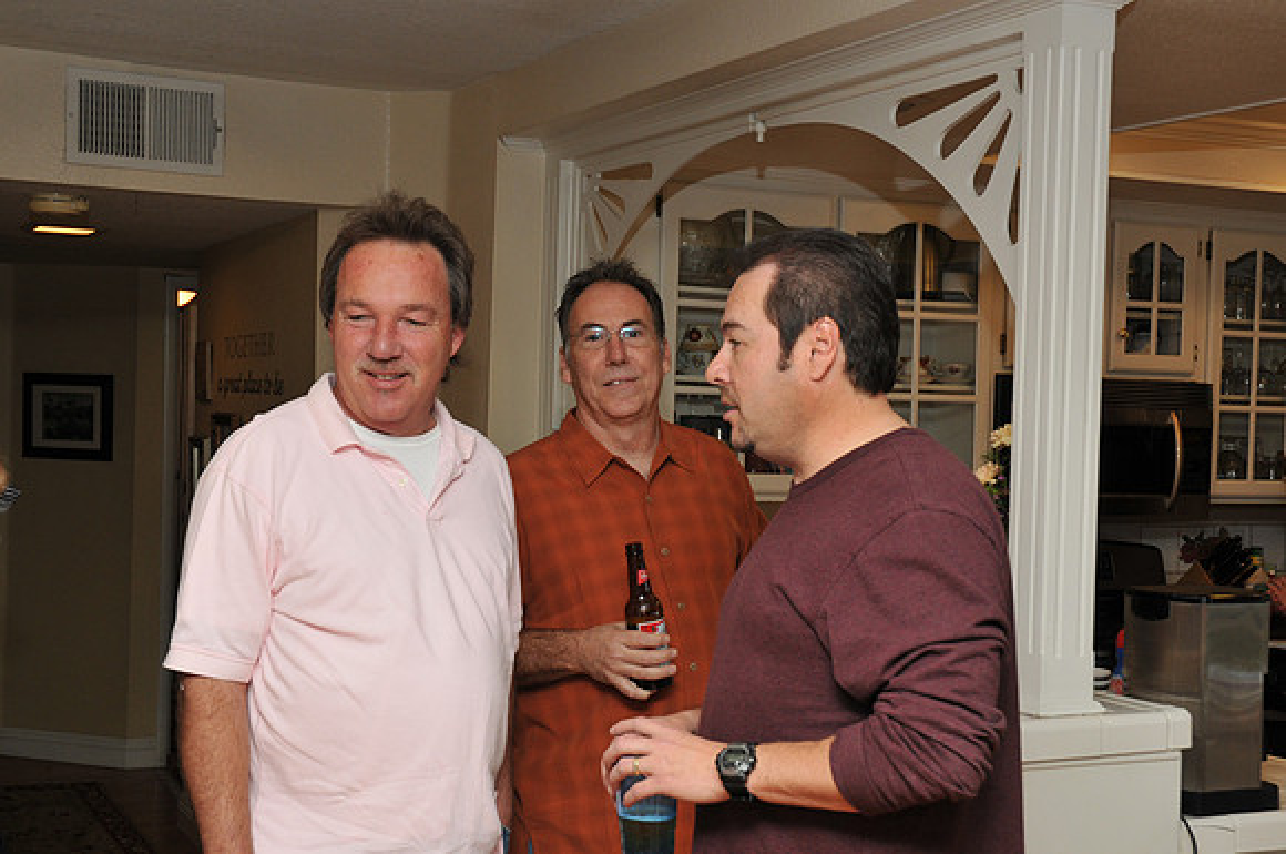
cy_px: 427
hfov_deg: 37.9
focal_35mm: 52
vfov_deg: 25.7
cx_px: 643
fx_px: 1873
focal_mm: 35
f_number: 7.1
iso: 400
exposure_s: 1/80
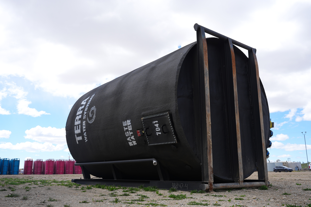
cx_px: 156
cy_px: 104
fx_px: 302
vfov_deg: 37.9
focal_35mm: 35
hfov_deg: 54.4
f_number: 8
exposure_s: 1/160
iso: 100
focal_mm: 35
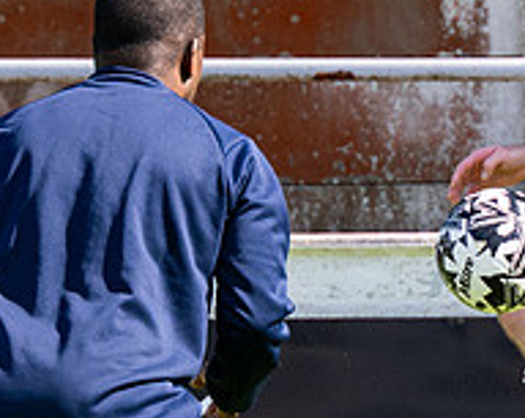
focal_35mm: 855
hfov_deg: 2.3
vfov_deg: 1.8
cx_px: 536
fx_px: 13265
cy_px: 205
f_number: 4
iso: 400
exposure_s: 1/1600
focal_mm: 125
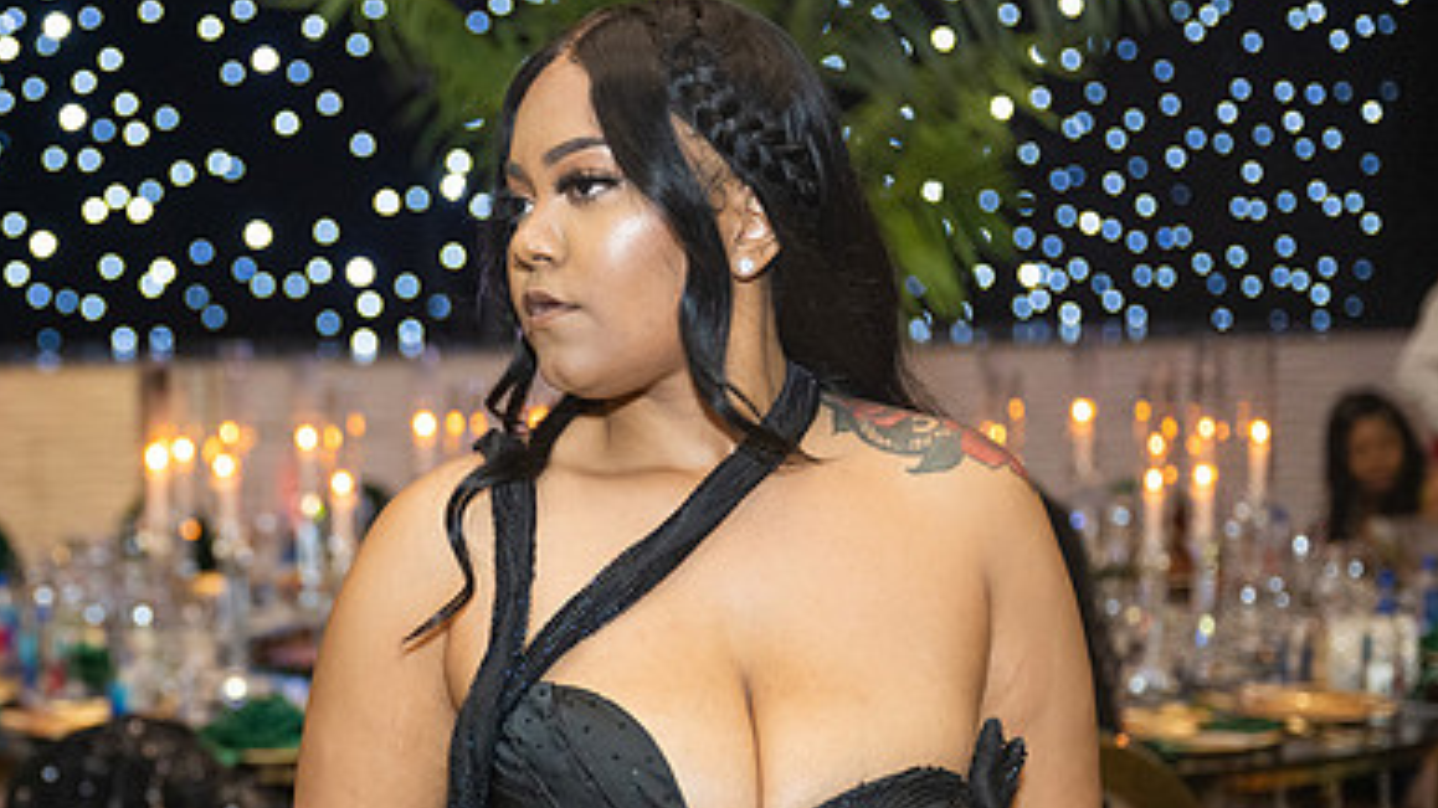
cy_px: 605
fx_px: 2821
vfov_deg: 16.2
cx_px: 410
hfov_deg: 28.3
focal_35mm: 74
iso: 3200
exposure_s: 1/125
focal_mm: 47
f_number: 2.8
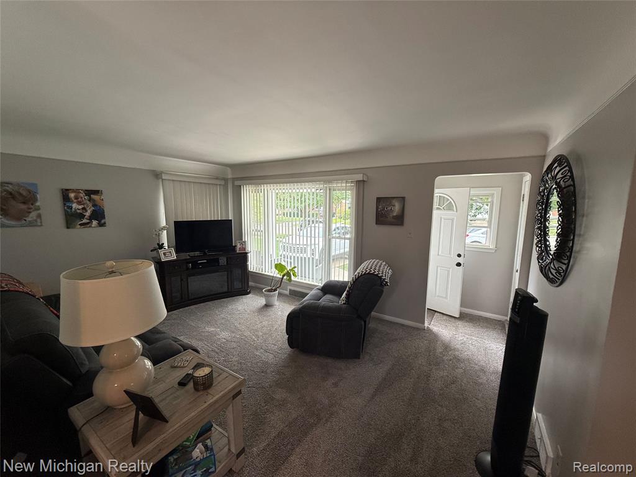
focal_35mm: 14
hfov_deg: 102.1
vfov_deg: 85.7
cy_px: 238
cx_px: 318
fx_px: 257
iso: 125
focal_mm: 2.22
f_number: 2.2
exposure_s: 1/99
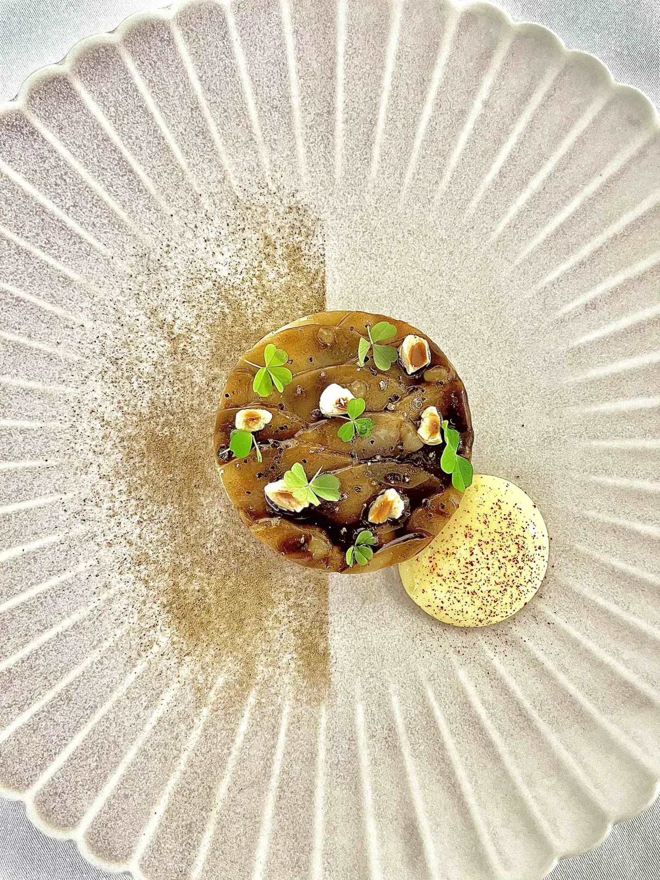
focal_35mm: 26
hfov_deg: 53.1
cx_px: 330
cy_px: 440
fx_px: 661
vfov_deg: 67.3
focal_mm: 5.1
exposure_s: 1/50
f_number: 1.6
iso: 80
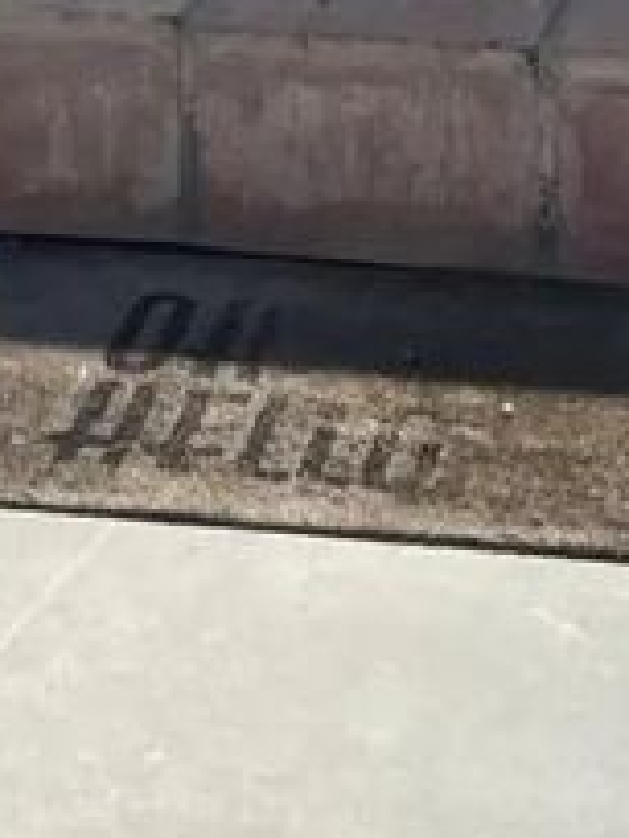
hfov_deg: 8.5
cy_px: -1206
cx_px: 275
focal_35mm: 174
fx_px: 4216
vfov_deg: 9.9
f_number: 1.5
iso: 50
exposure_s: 1/5076
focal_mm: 5.7
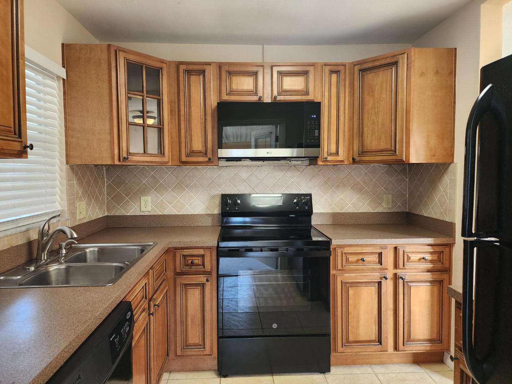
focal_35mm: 23
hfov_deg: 73.9
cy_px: 192
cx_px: 256
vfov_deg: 58.9
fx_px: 340
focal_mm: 6.4
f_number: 1.8
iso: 250
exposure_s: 1/120
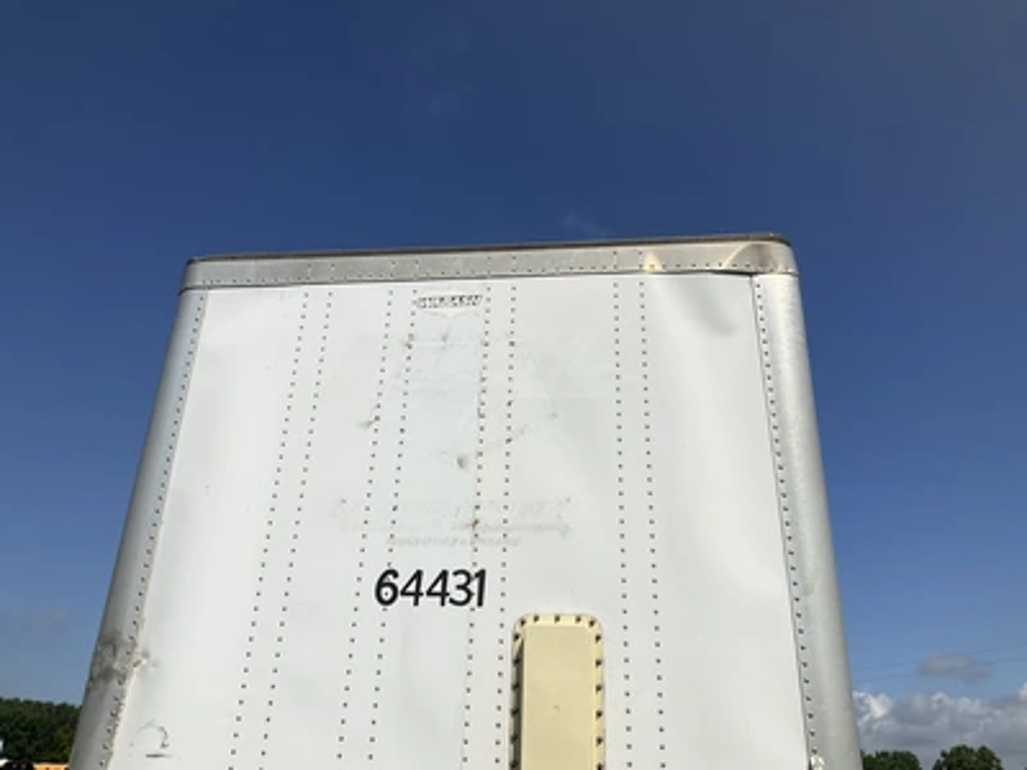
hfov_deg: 61.7
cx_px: 514
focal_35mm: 29
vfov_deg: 48.2
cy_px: 385
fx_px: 860
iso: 25
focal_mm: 3
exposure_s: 1/6536
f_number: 1.8
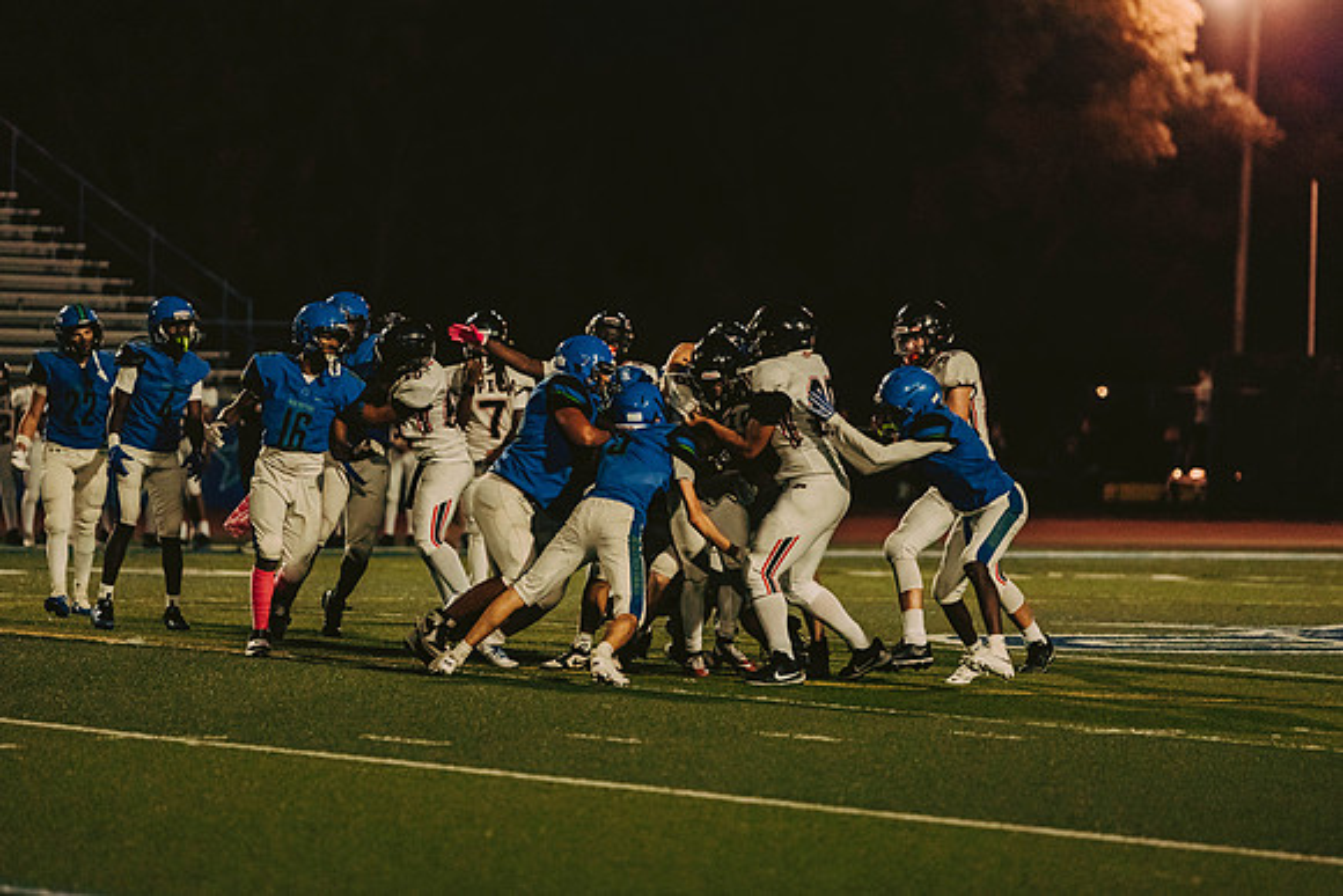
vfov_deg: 6.4
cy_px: 448
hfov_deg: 9.7
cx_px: 696
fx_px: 7954
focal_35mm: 213
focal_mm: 200
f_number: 2.8
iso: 2500
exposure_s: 1/1600
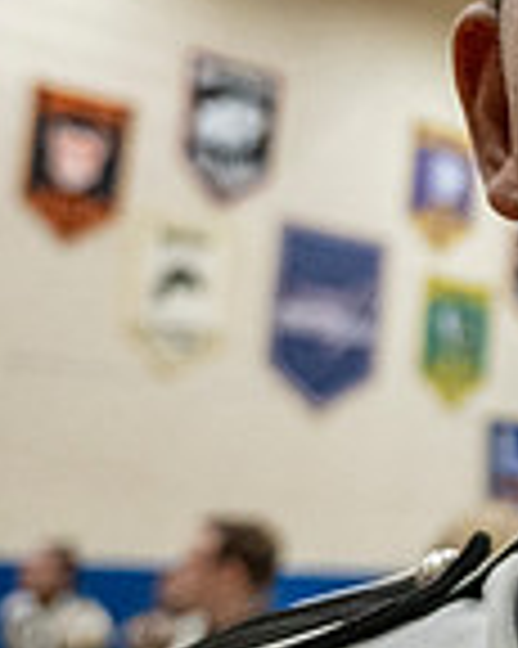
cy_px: 263
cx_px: 1050
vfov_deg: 21.0
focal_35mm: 91
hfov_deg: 14.1
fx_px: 1746
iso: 8000
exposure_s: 1/800
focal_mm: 24
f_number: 4
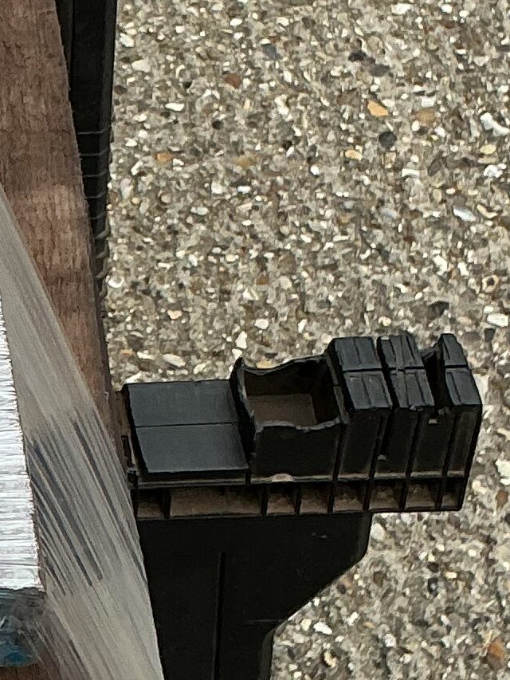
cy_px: 183
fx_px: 2691
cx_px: -356
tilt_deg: -46.8
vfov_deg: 14.4
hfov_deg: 10.3
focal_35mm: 137
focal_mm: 3
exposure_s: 1/709
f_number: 1.8
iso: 25
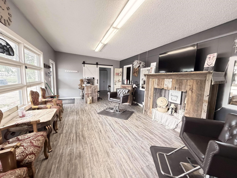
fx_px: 96
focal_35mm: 14
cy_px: 89
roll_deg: -1.3
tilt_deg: -6.1
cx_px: 118
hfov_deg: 102.1
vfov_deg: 85.7
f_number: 2.2
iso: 640
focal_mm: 2.22
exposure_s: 1/60
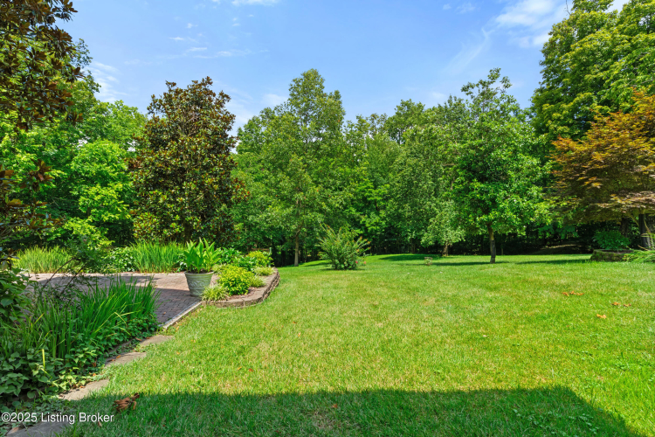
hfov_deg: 96.7
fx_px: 291
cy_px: 218
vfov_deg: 73.7
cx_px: 328
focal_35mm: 16
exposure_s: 1/60
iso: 400
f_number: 11
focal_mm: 16
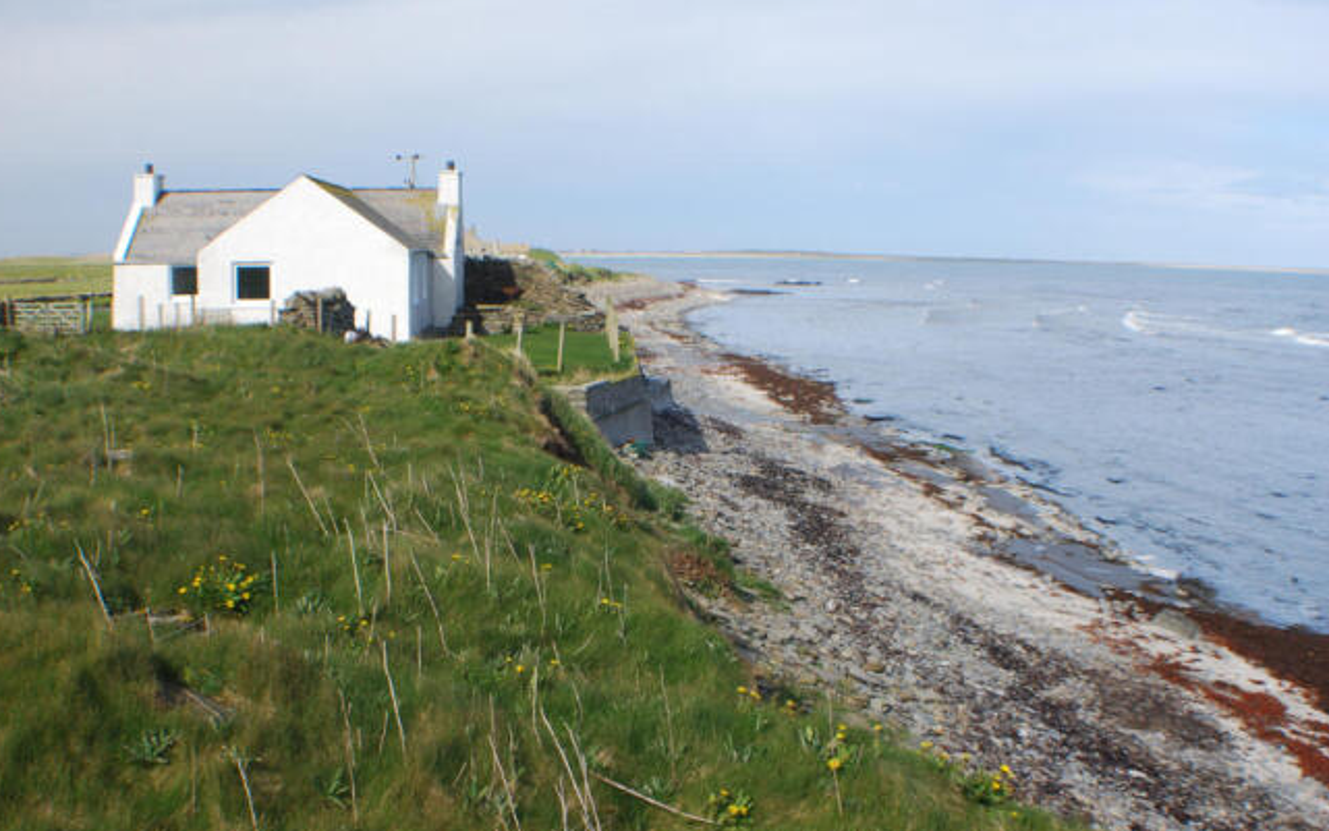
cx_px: 663
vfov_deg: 23.8
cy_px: 420
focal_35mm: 55
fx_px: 1975
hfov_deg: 37.2
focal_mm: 35
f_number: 6.3
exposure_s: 1/160
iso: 100
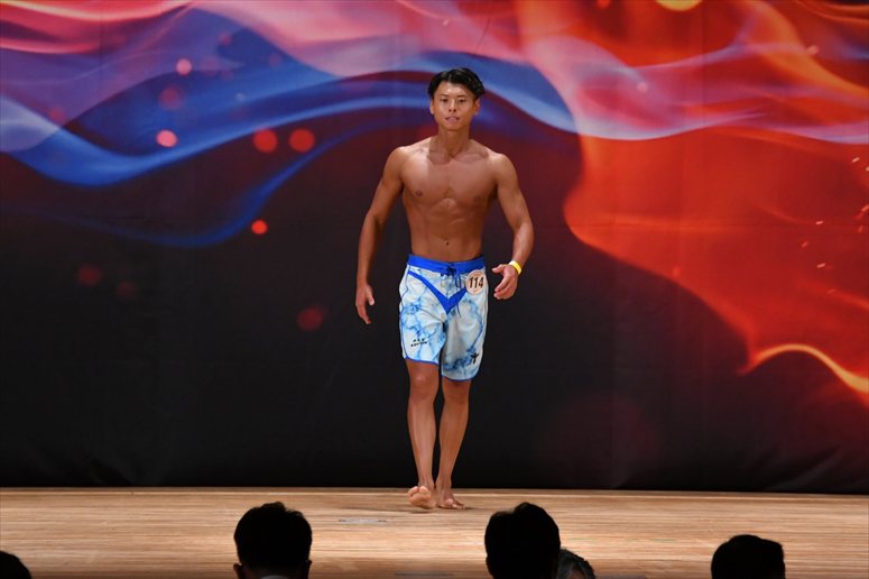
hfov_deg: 8.6
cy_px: 290
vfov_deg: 5.7
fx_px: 5791
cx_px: 434
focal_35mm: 240
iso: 3200
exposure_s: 1/400
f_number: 5.6
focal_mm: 160
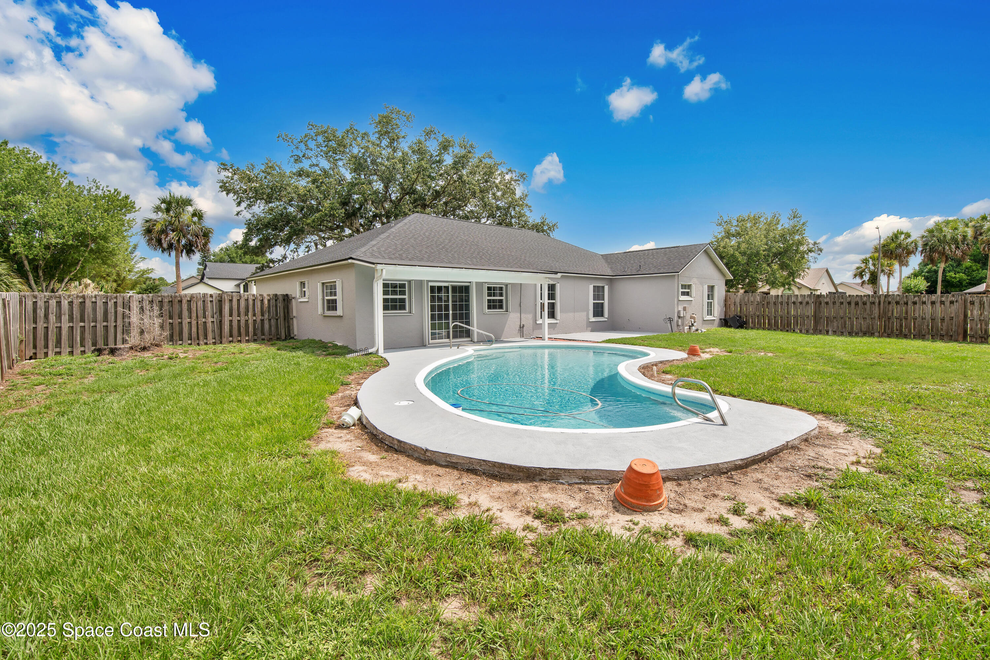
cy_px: 330
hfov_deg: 96.7
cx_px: 495
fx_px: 440
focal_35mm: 16
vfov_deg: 73.7
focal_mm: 16
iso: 100
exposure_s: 1/200
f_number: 10
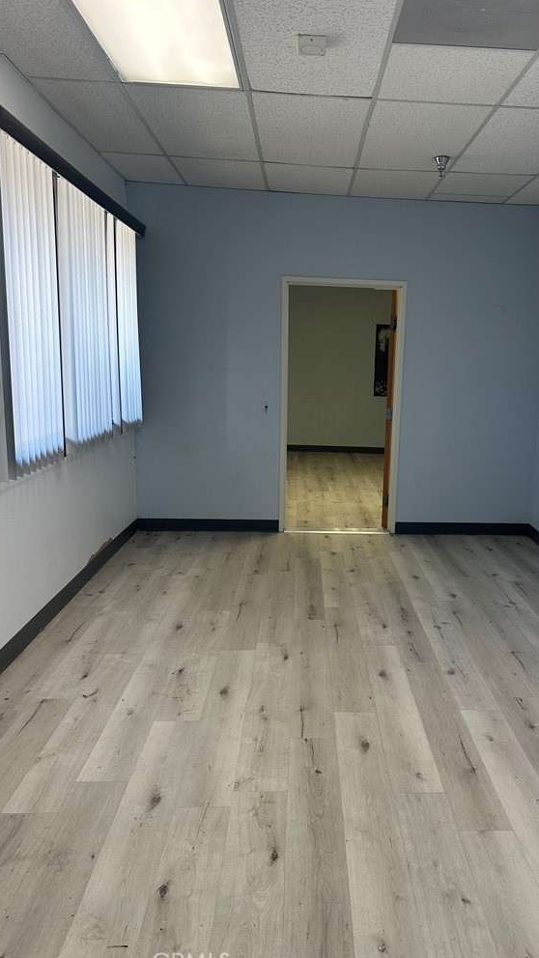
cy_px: 481
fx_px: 686
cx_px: 346
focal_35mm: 27
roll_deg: -2.2
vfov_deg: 69.9
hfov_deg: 42.5
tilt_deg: -11.0
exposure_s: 1/120
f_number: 1.78
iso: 100
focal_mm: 6.86
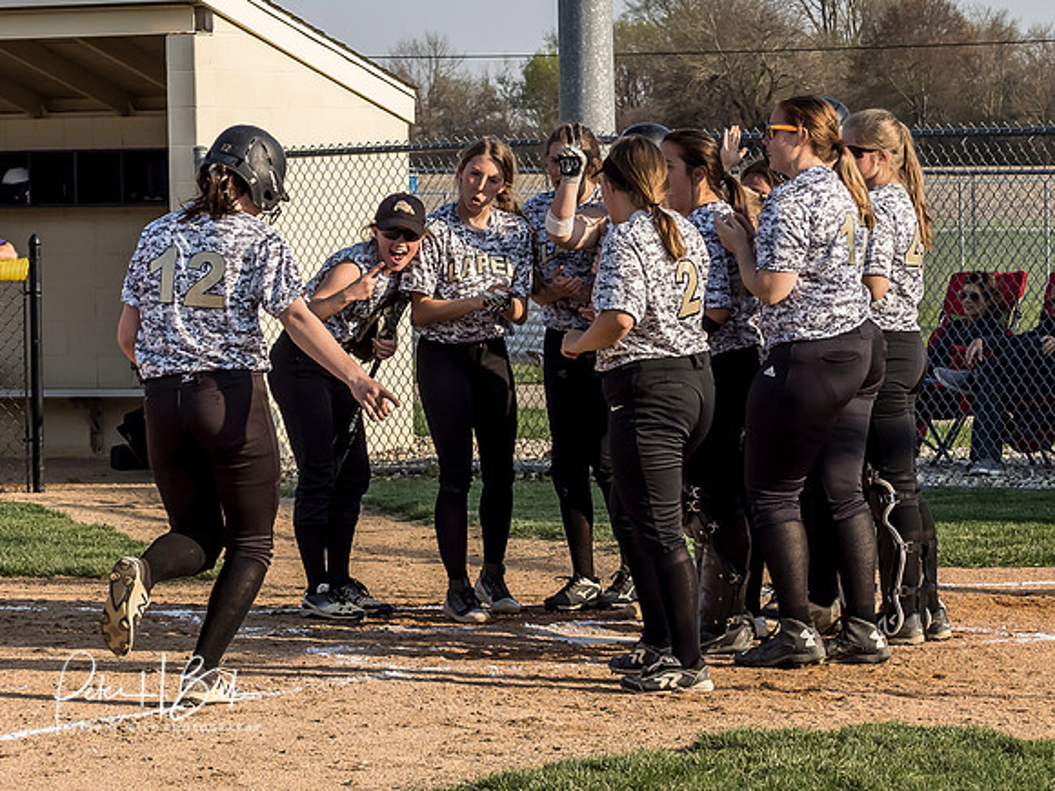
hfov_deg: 10.0
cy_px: 283
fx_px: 6021
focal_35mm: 198
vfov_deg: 7.5
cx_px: 586
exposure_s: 1/1000
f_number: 6.3
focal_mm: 56
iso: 400
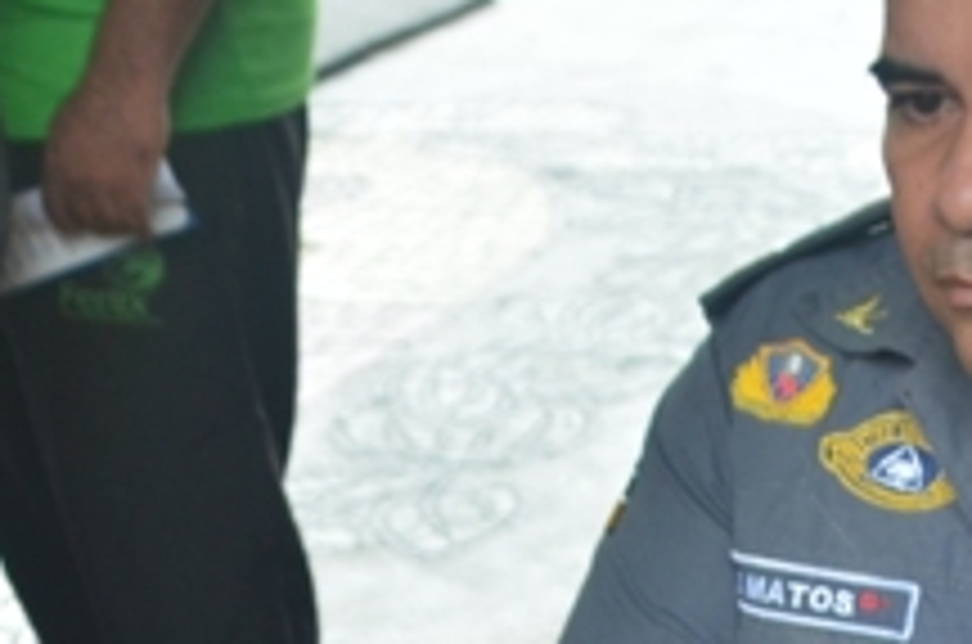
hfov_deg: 14.3
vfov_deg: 9.2
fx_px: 3826
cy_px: 1135
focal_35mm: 142
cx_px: 76
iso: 320
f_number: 3.8
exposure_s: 1/200
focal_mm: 20
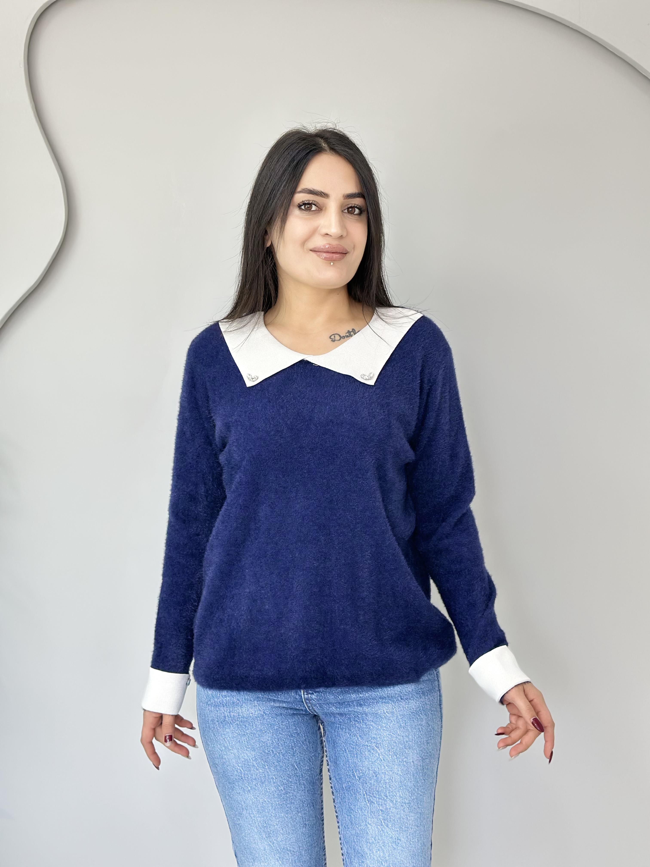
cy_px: 434
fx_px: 1202
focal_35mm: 48
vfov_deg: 39.7
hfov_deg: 30.3
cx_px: 325
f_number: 1.78
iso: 100
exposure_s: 1/100
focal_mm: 6.86
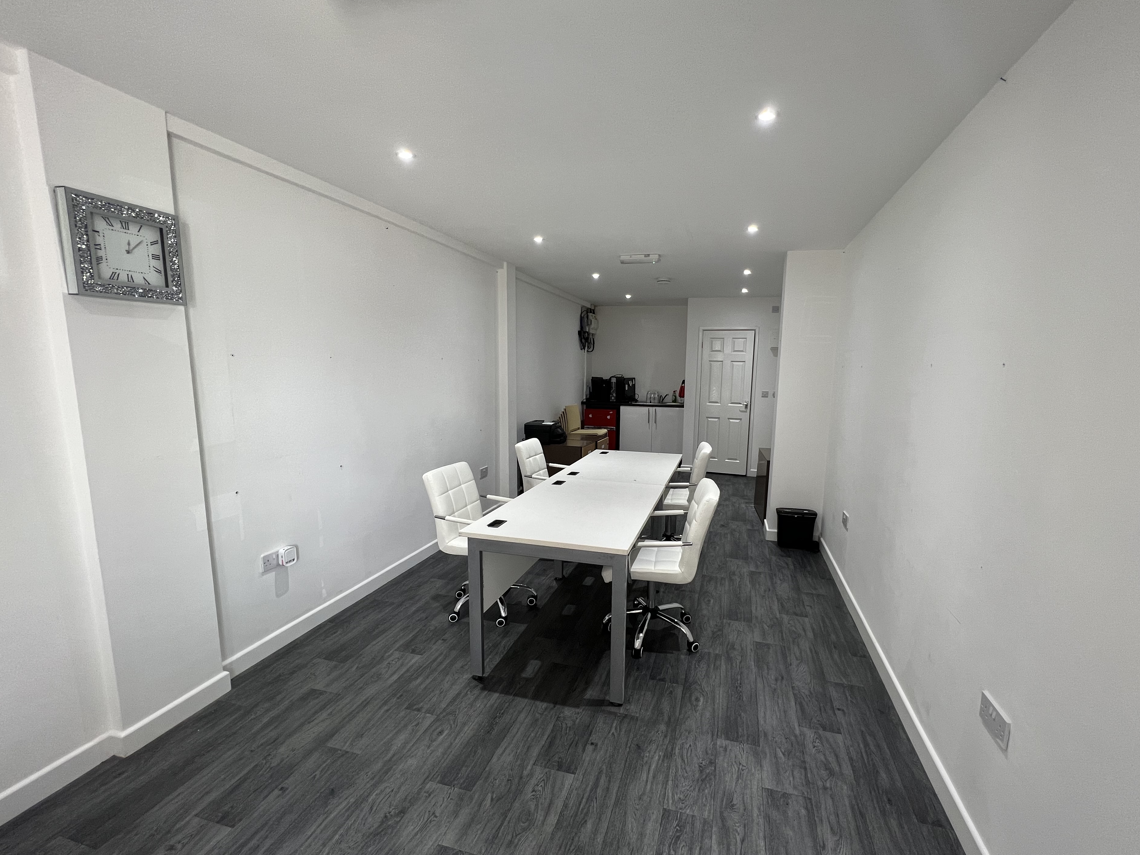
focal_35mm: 14
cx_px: 602
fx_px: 461
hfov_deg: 102.0
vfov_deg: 85.7
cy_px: 437
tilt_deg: -8.7
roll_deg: -0.9
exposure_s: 1/100
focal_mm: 1.57
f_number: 1.8
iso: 160
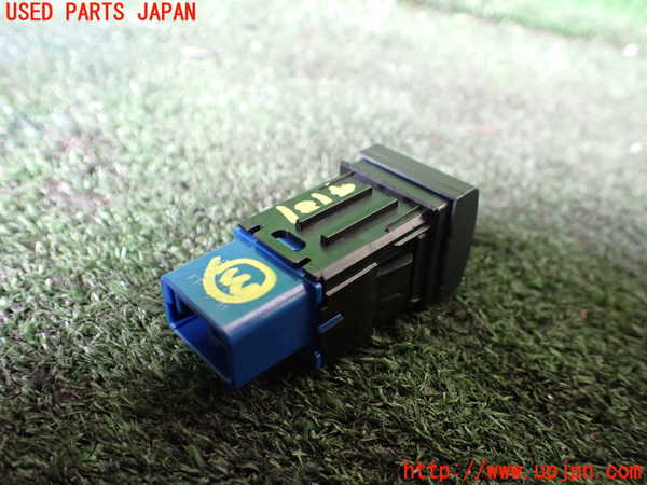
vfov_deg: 46.8
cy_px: 242
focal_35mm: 30
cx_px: 324
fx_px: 561
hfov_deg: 60.0
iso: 800
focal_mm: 5.4
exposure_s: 1/80
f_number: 2.3
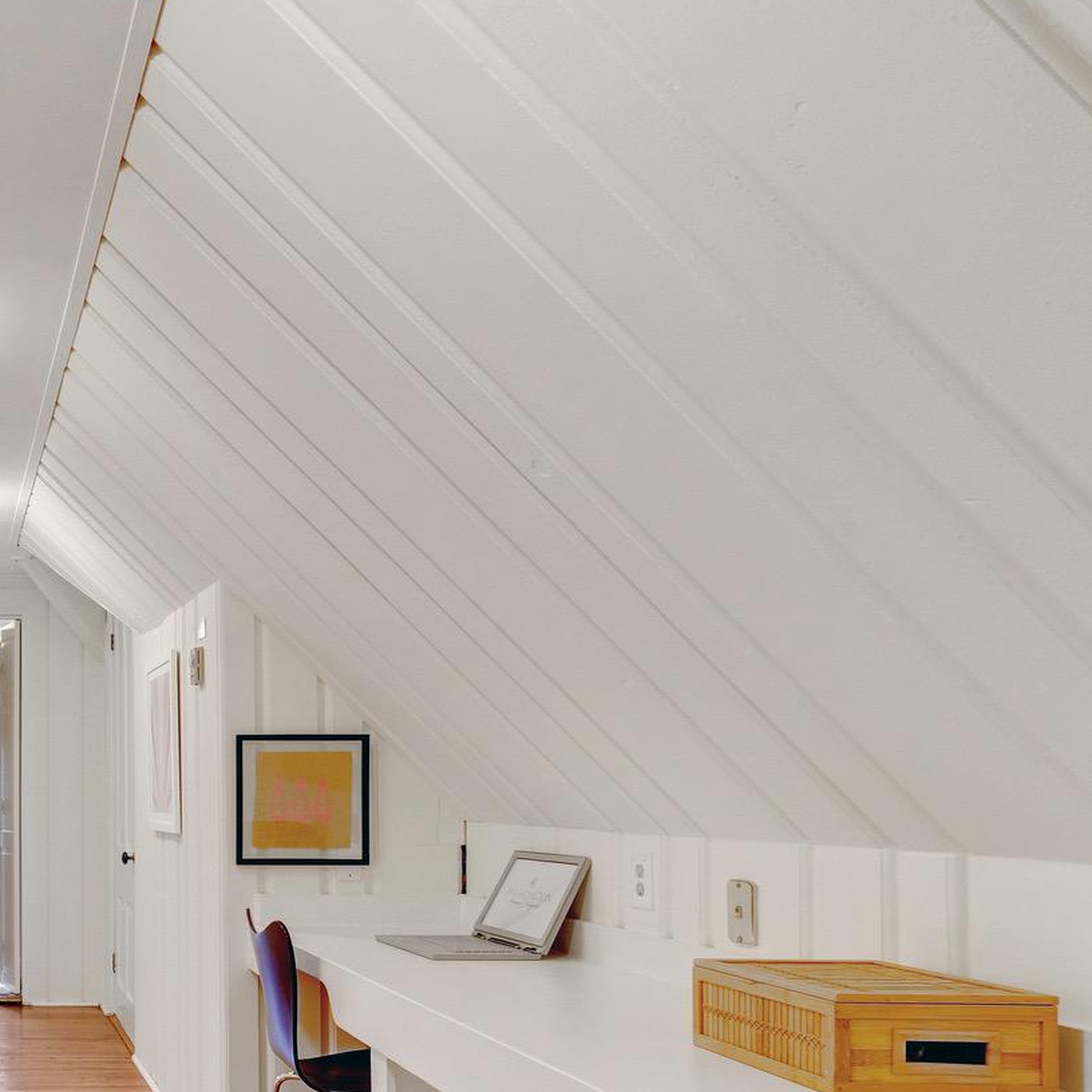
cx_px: -90
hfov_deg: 41.5
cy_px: 767
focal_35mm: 32
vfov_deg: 49.8
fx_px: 1142
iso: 400
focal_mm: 10
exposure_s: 1/13
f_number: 8
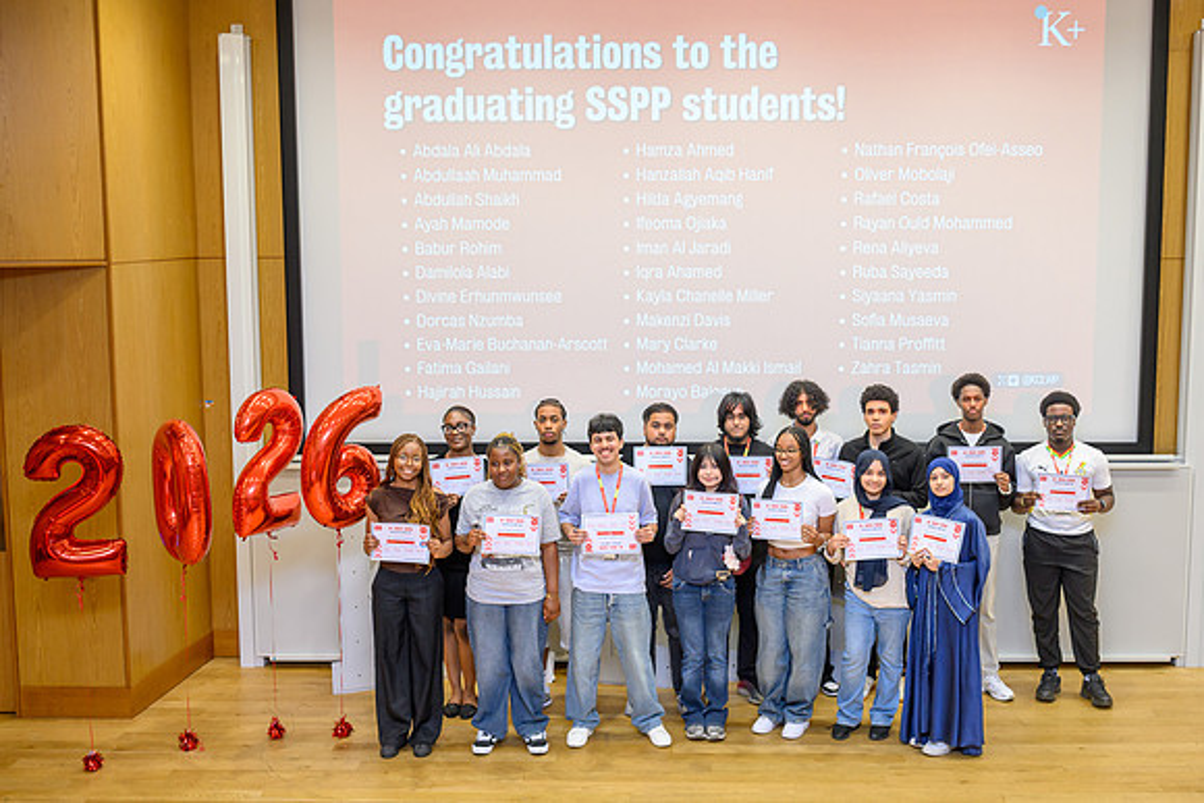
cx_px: 639
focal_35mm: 41
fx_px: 1359
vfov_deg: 32.9
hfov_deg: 47.8
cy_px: 377
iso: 1600
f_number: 2.8
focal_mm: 38
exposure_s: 1/200
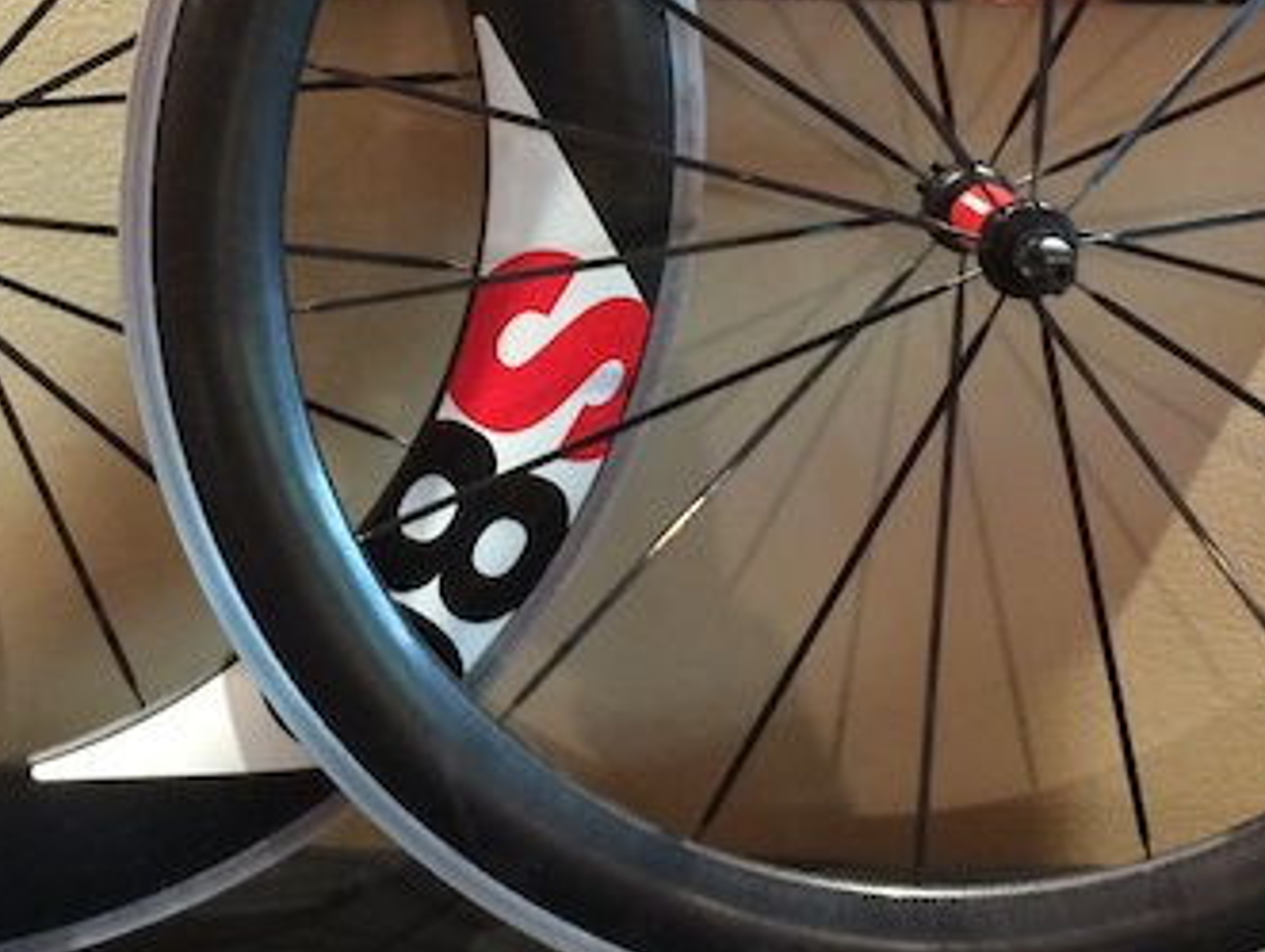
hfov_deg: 27.5
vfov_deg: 20.9
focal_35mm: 70
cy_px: 268
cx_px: 401
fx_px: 2561
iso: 320
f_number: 2.2
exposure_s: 1/24
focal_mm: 4.15
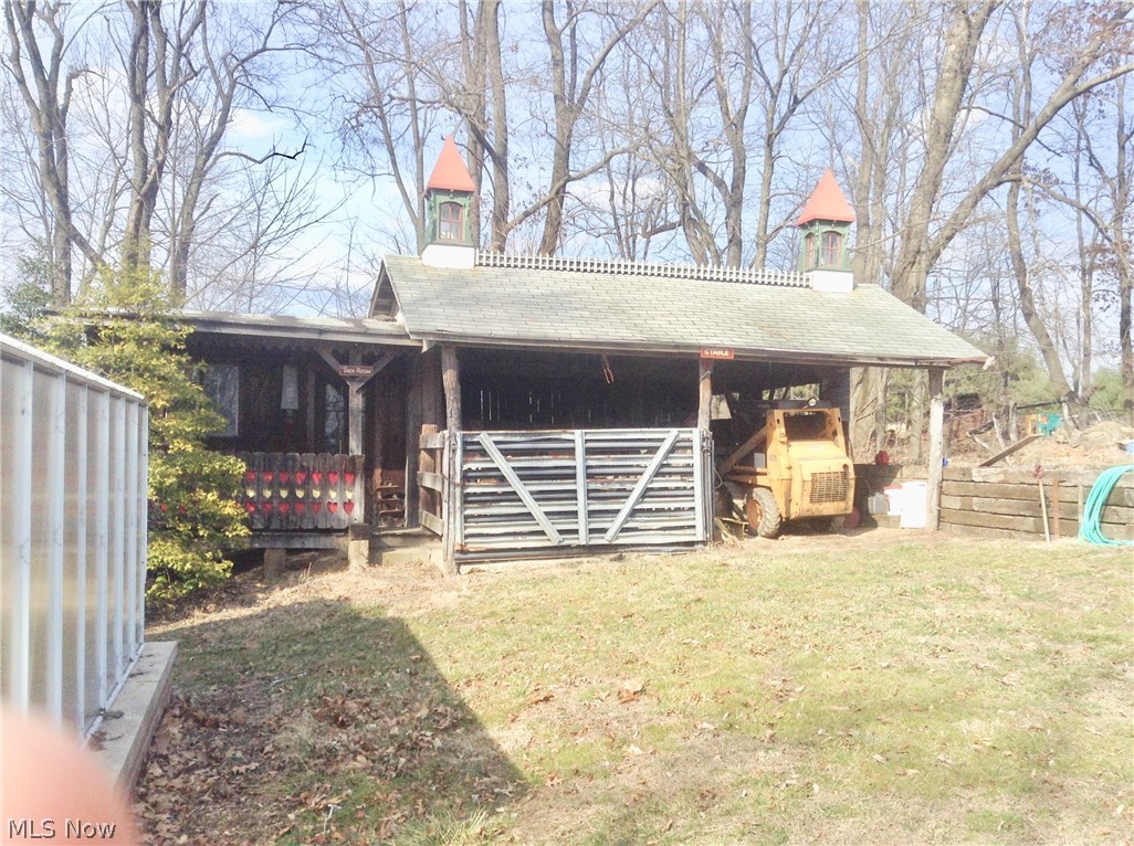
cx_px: 567
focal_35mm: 33
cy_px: 423
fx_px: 1079
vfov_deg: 42.8
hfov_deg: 55.4
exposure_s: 1/673
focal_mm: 3.3
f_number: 2.4
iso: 25
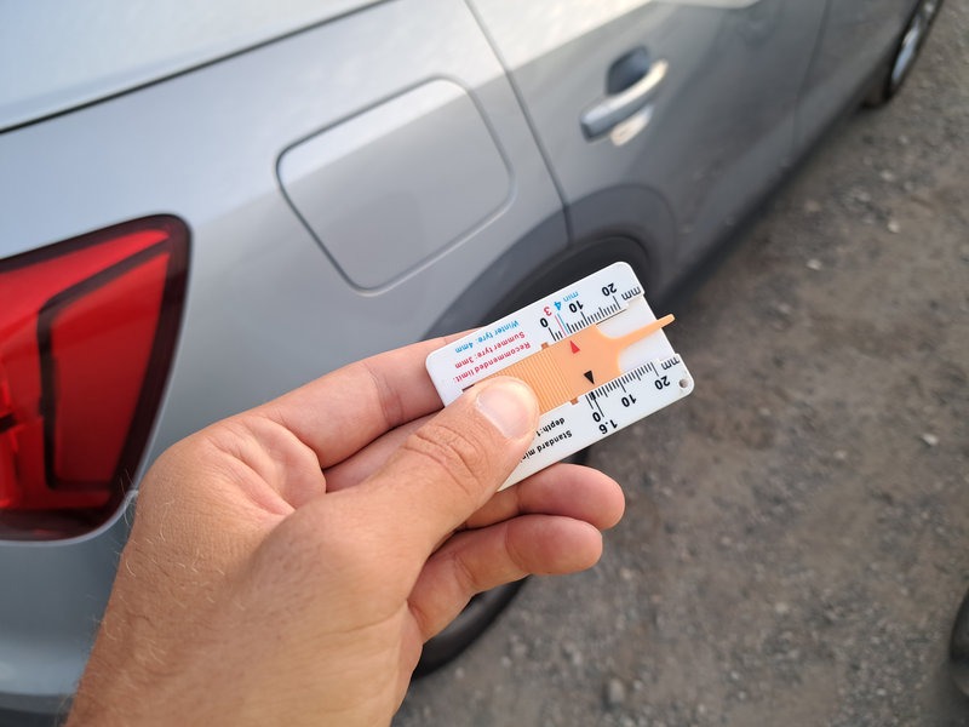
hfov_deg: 71.6
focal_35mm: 24
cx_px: 484
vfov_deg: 56.8
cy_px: 364
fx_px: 672
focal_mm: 5.23
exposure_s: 1/100
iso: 50
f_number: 1.8
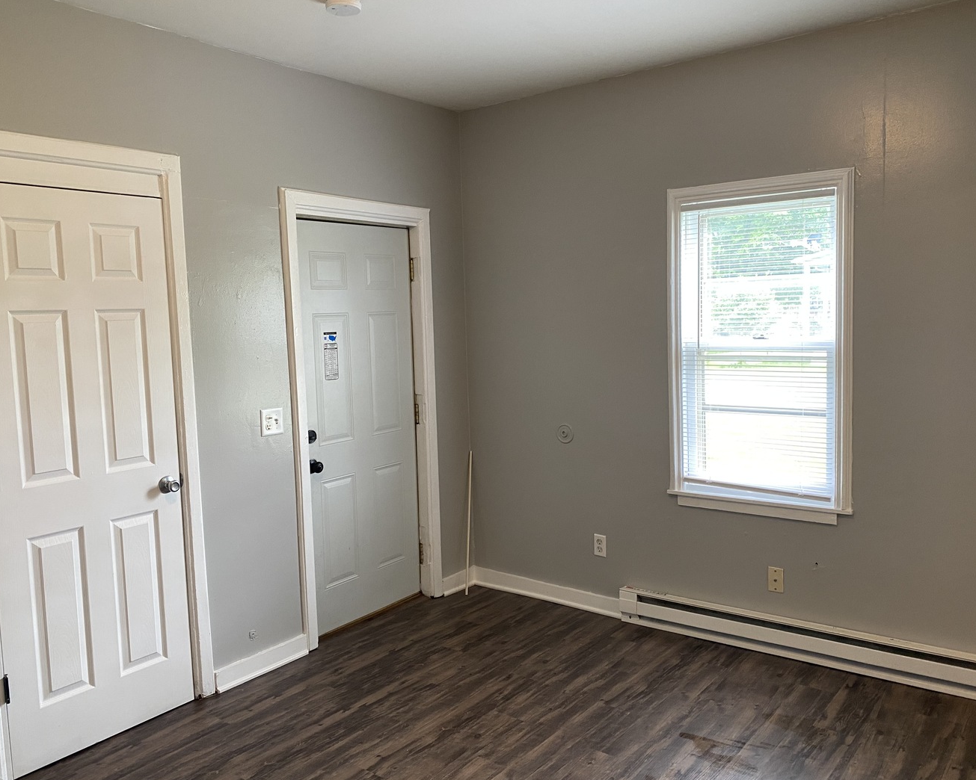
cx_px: 482
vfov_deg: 51.5
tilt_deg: -5.6
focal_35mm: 28
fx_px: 809
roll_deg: +1.1
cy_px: 389
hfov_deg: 62.2
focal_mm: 4.25
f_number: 1.8
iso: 125
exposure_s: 1/60
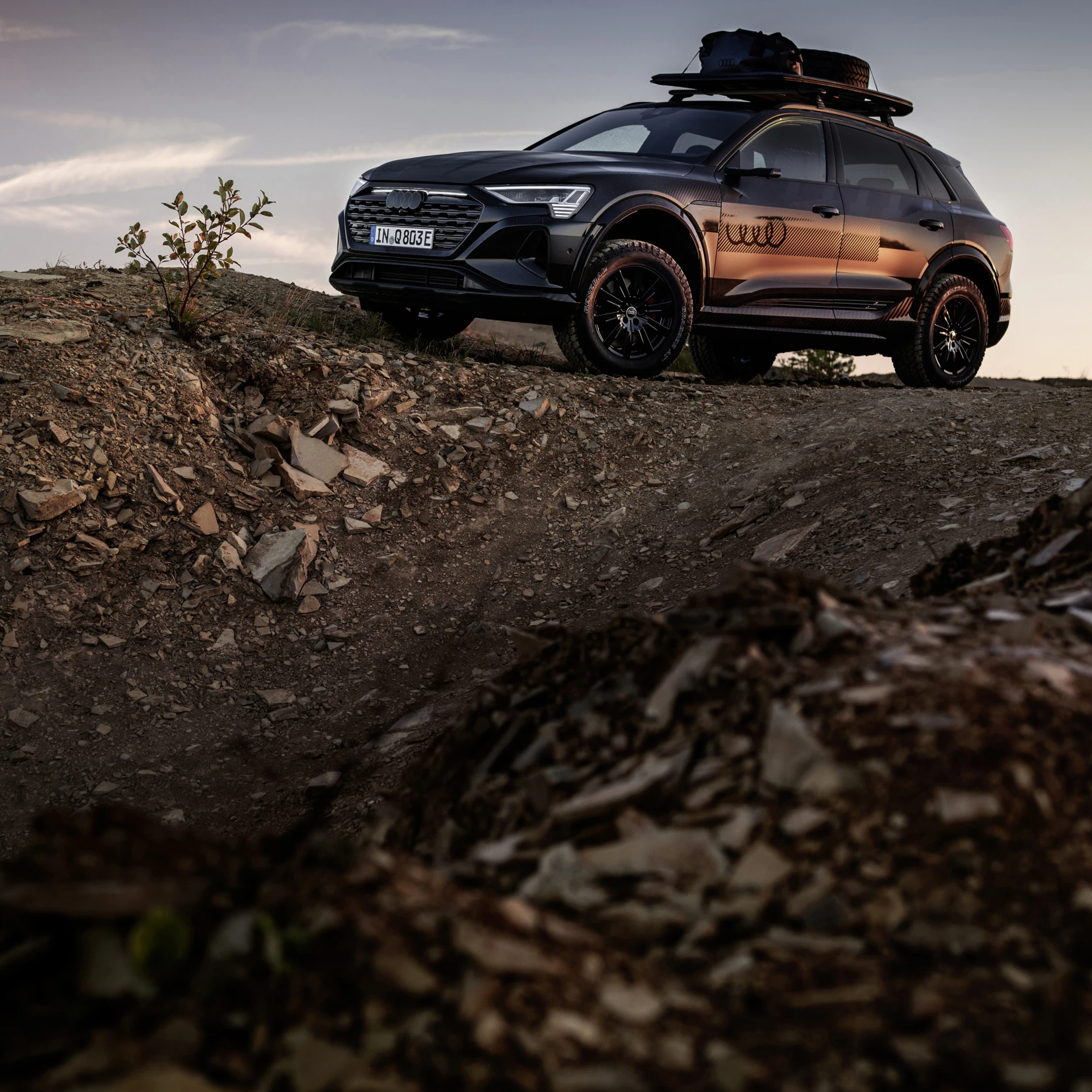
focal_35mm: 54
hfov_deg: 31.5
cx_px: 414
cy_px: 533
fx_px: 1927
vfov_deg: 31.6
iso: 200
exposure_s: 1/160
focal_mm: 35
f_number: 2.5
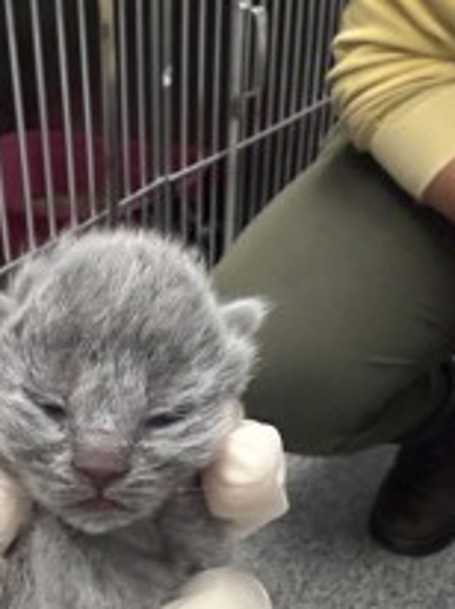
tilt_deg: -34.6
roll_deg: +5.4
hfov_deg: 28.4
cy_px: 612
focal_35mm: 49
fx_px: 861
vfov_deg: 35.2
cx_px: 43
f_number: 2.2
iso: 320
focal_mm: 2.22
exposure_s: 1/120
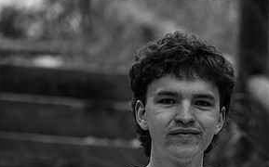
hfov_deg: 6.6
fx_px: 2329
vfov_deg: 4.1
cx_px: 268
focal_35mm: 318
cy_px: 180
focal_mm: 138
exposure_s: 1/125
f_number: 2.8
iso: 250
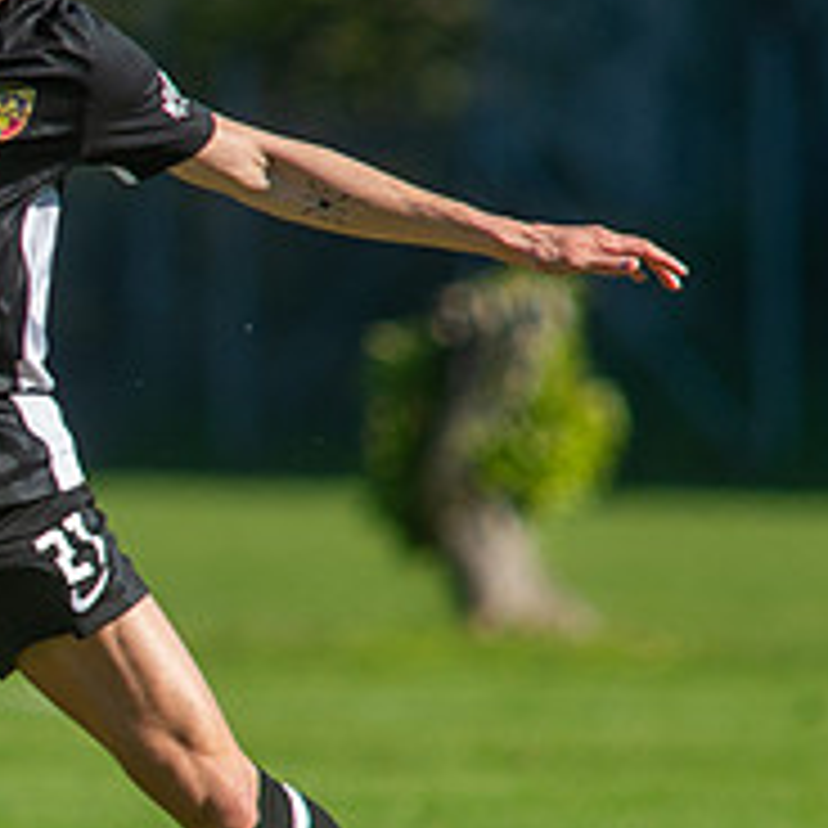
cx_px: -545
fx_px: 42298
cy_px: 445
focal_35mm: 1563
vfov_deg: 1.1
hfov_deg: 1.1
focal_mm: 420
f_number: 4.5
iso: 360
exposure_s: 1/1600
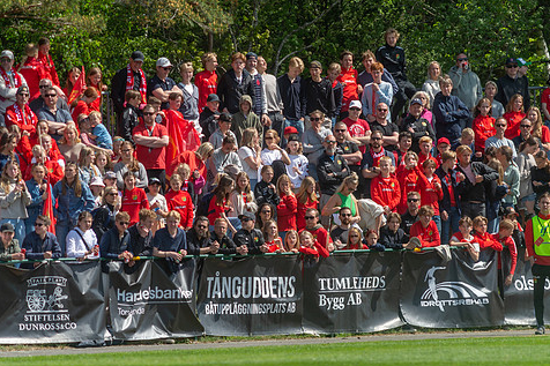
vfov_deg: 2.7
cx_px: 275
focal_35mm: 512
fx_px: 7819
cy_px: 208
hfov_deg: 4.0
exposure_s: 1/1250
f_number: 4
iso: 200
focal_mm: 420
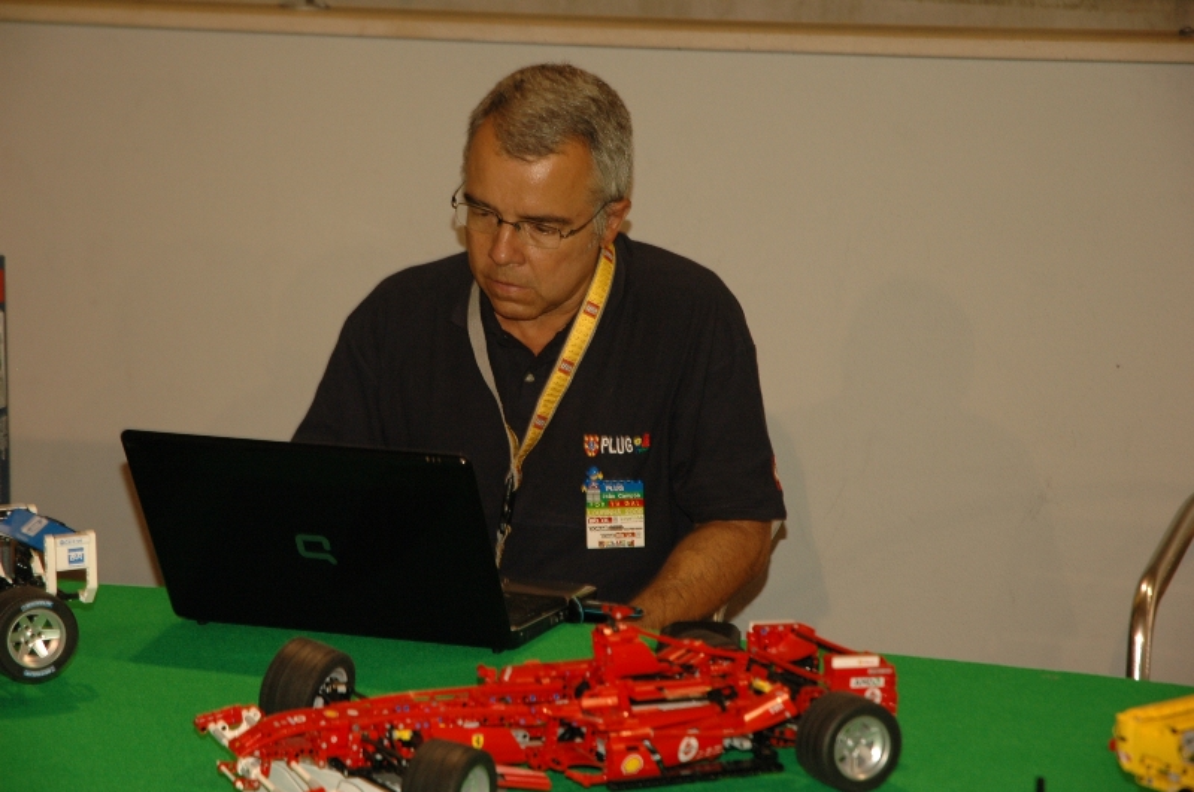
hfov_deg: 19.5
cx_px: 597
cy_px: 396
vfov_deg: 13.0
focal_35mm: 105
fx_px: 3478
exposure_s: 1/60
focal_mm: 70
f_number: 4.5
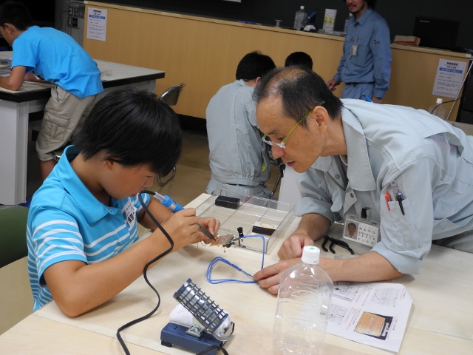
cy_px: 178
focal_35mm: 45
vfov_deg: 32.2
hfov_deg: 42.1
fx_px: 615
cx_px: 236
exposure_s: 1/40
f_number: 3.2
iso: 100
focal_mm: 9.7
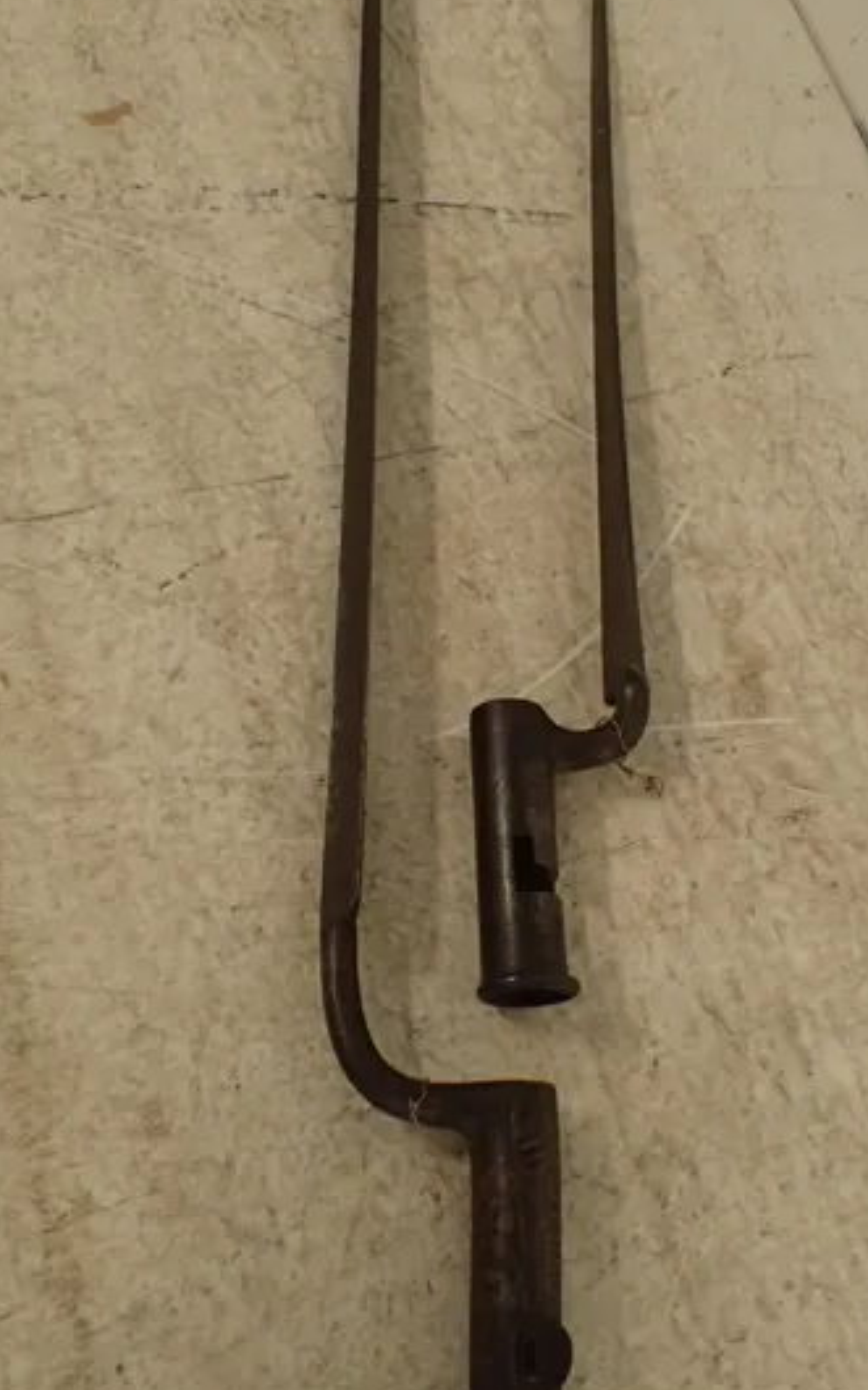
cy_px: 682
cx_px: 475
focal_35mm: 36
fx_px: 1363
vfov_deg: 54.0
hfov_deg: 35.3
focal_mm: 5.5
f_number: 2.3
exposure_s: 1/100
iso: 800
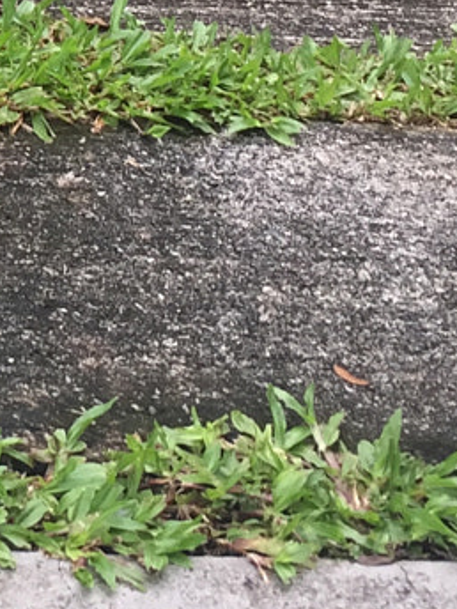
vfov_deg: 14.0
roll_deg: -2.1
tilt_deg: -10.3
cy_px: -191
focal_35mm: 135
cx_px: -352
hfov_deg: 10.4
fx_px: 2376
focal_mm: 4.15
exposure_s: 1/100
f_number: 2.2
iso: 32
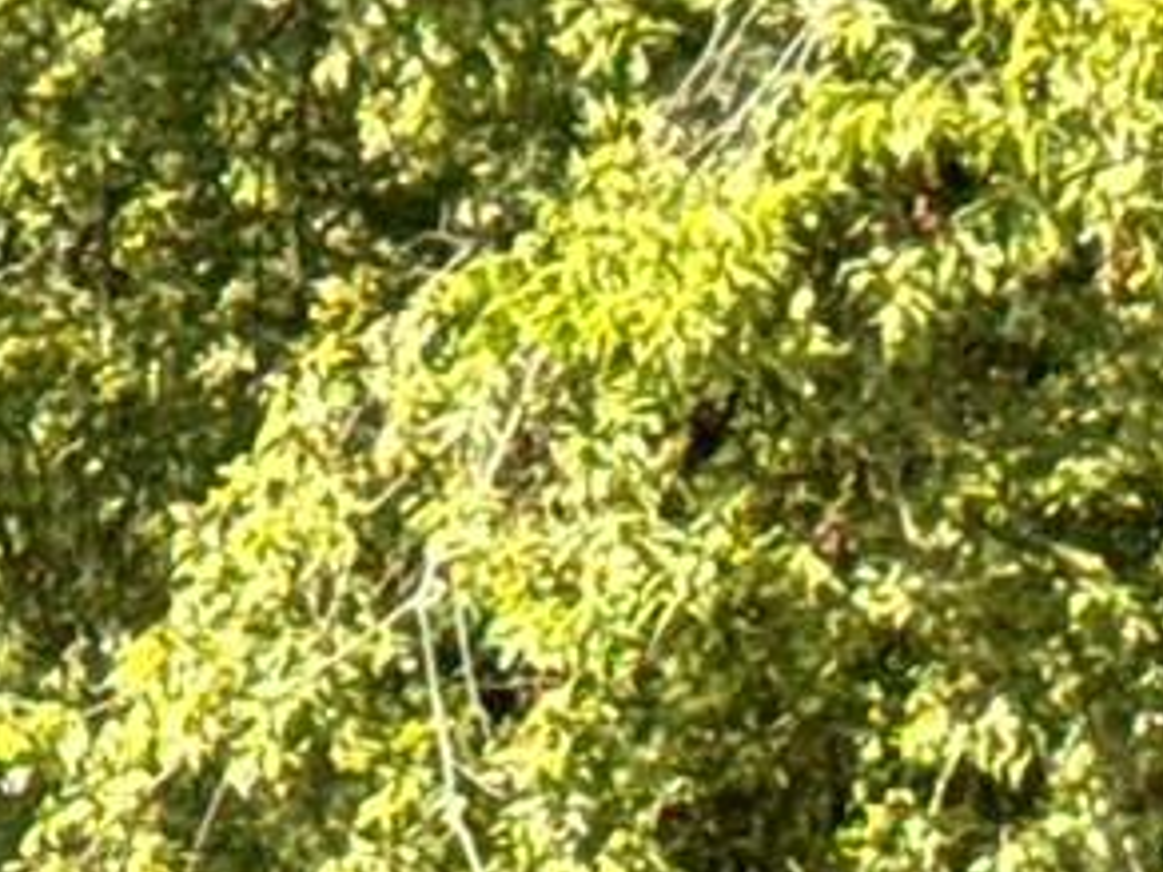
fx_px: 11322
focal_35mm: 337
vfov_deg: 4.3
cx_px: -1872
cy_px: 1840
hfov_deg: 5.6
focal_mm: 6.76
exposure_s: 1/1312
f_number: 1.78
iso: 64
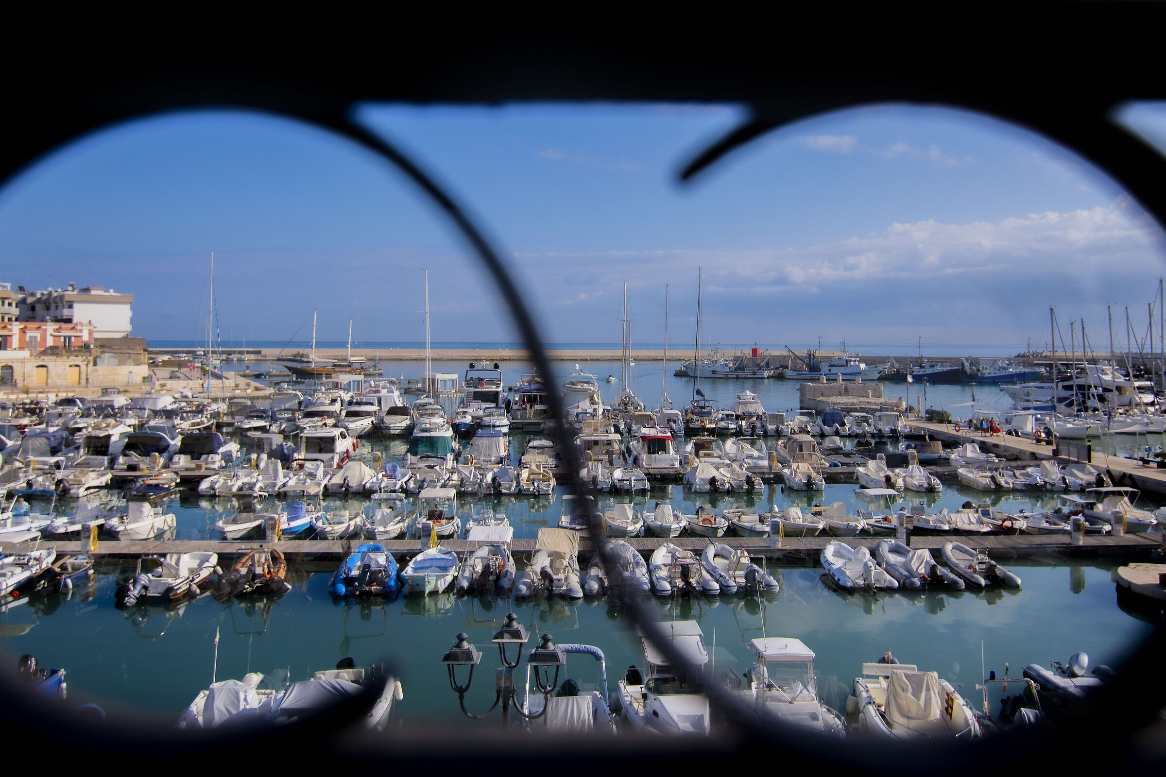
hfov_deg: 73.7
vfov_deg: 53.1
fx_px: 777
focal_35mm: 24
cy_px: 388
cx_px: 583
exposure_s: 1/6400
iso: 200
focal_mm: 16
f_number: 4
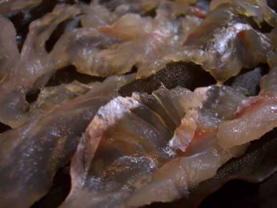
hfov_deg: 52.6
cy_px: 104
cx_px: 138
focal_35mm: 35
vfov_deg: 40.7
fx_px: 280
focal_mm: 5.8
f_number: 2.6
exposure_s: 1/8
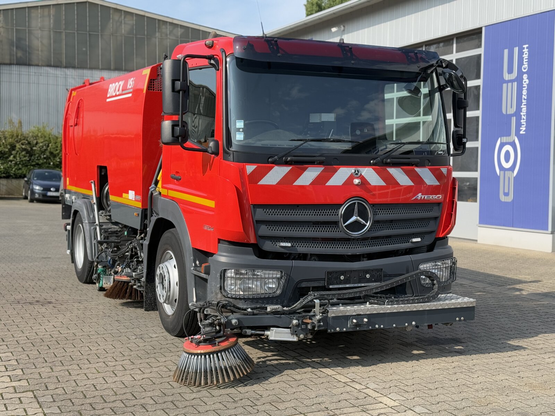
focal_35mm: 48
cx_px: 278
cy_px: 208
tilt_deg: -2.7
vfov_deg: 30.3
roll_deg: -0.5
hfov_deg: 39.7
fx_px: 770
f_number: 1.78
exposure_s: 1/2577
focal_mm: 6.76
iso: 100
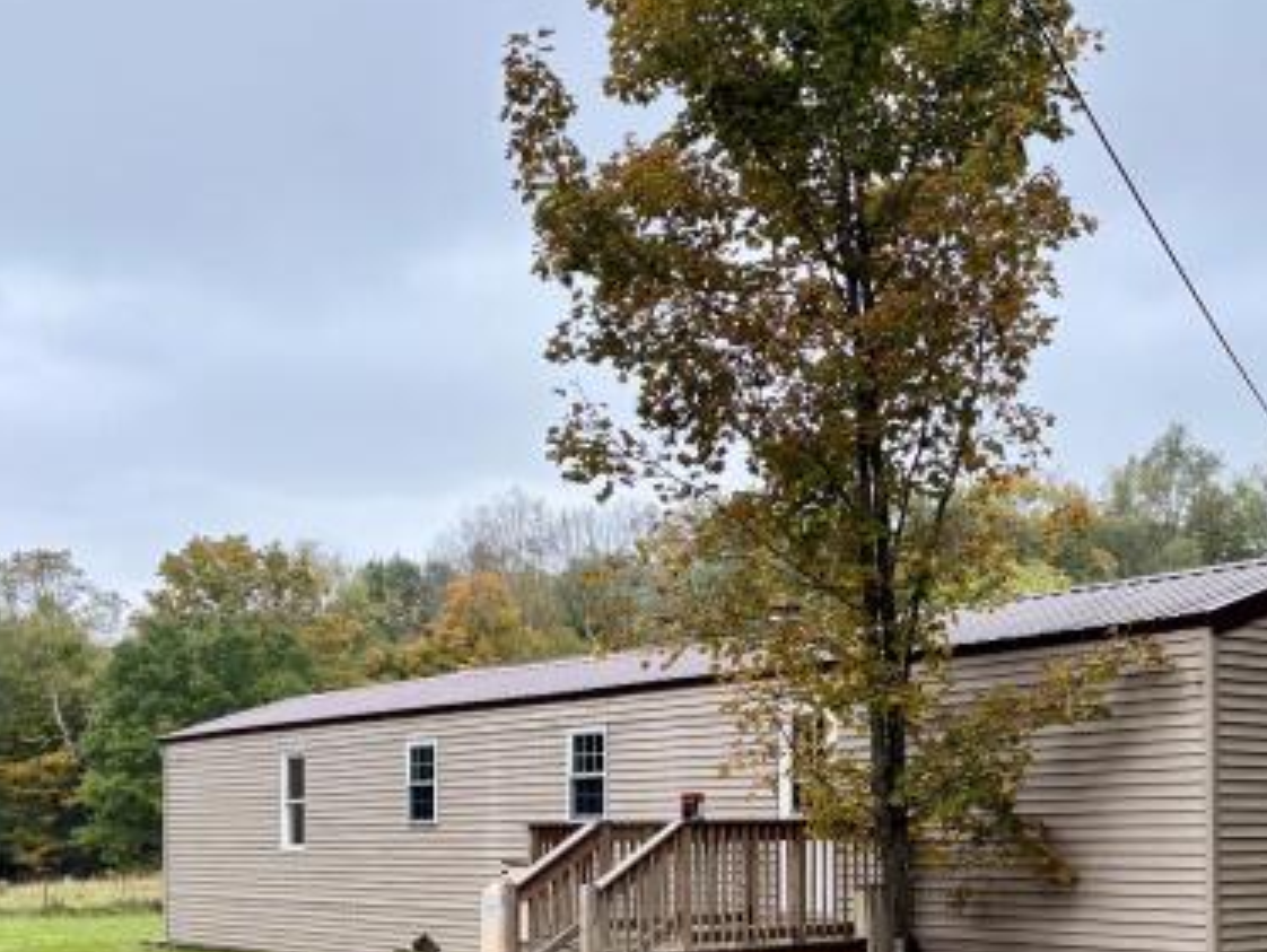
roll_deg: +0.4
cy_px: 837
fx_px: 1831
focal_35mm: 50
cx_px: 827
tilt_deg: +0.0
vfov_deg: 28.2
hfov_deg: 37.8
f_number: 1.6
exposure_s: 1/121
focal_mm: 5.96
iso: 40
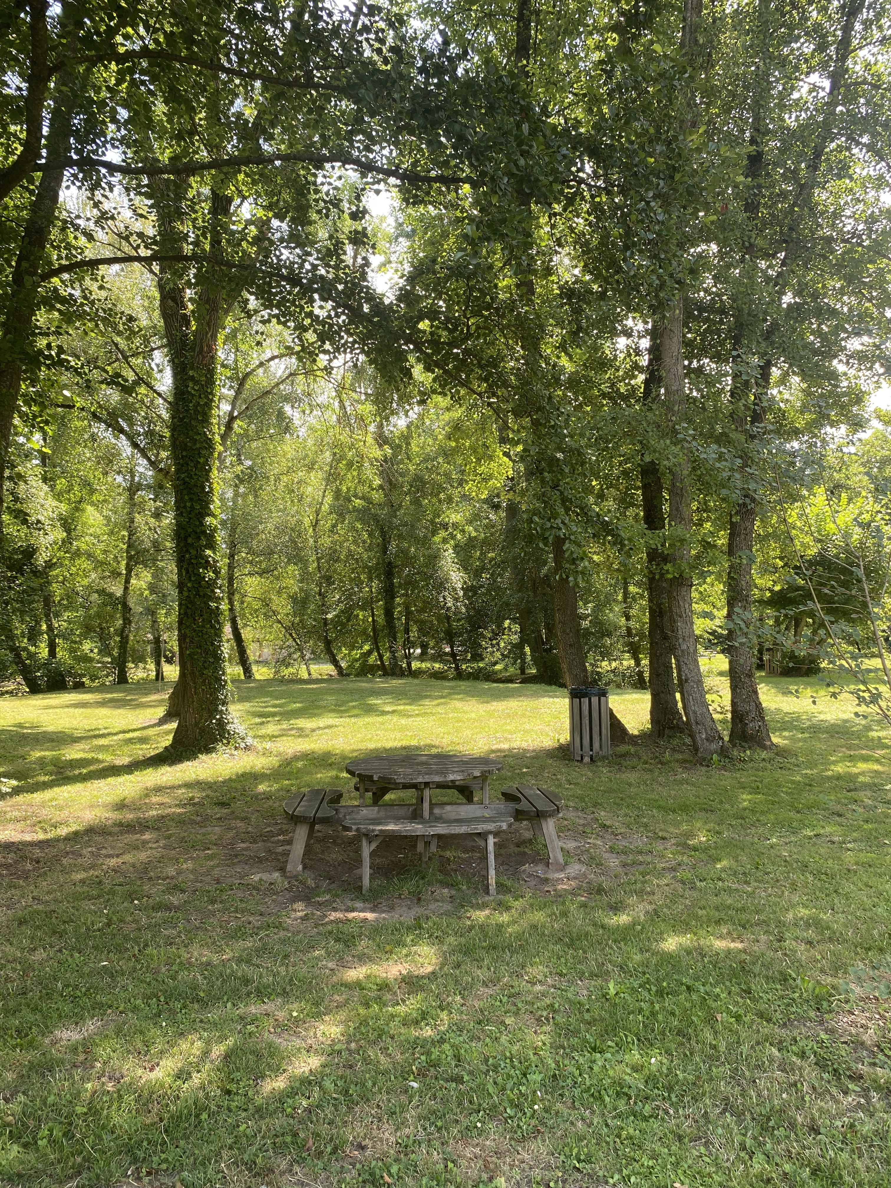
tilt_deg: +4.2
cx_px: 446
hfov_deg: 53.1
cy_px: 594
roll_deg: +1.3
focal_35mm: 26
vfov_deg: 67.3
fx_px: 892
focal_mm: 4.25
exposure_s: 1/212
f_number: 1.8
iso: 32
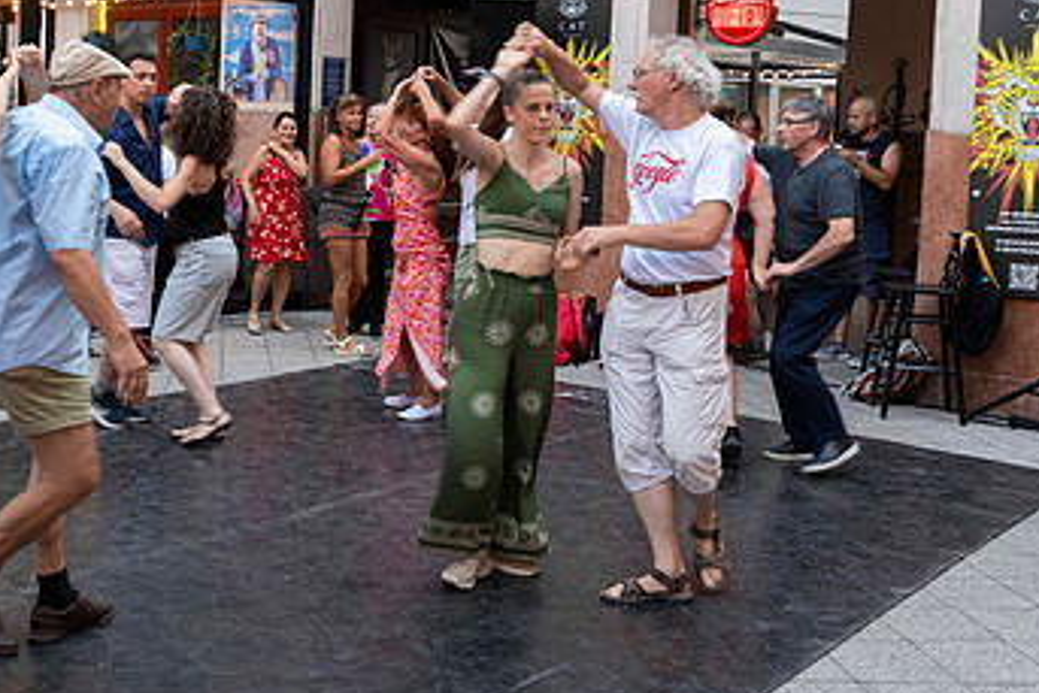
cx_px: 291
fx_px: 1415
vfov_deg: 27.3
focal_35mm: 49
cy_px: 207
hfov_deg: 39.5
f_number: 4
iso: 250
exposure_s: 1/60
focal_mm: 29
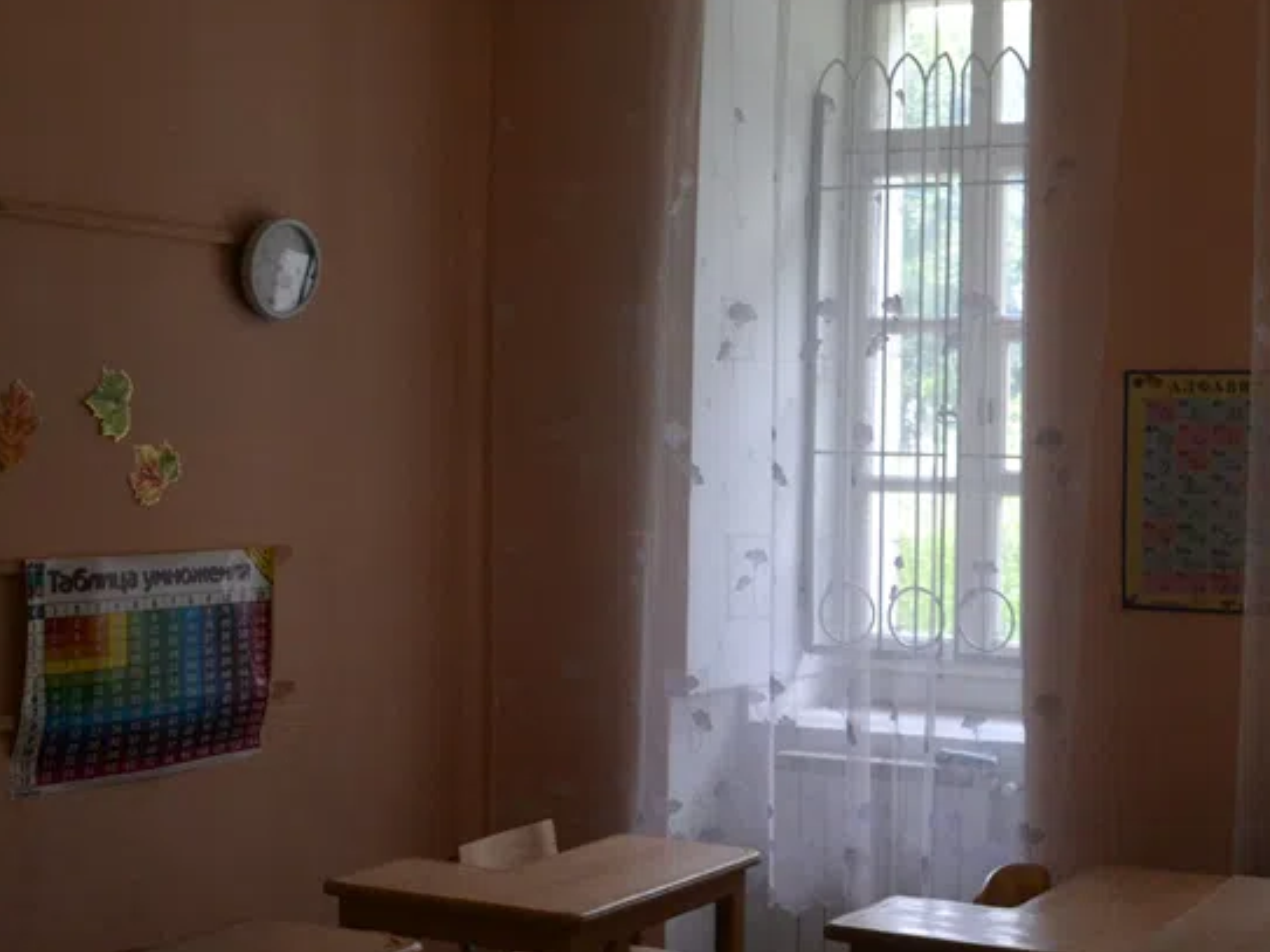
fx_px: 1797
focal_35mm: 49
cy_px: 298
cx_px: 982
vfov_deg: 29.4
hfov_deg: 37.8
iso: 1600
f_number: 7.1
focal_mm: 18
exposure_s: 1/200
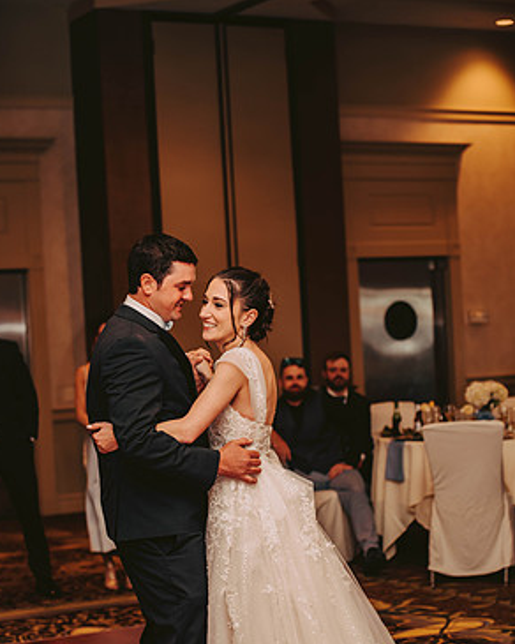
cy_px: 395
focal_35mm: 81
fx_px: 1543
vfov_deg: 23.5
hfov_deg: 18.9
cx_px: 252
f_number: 2.8
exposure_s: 1/60
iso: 800
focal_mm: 70
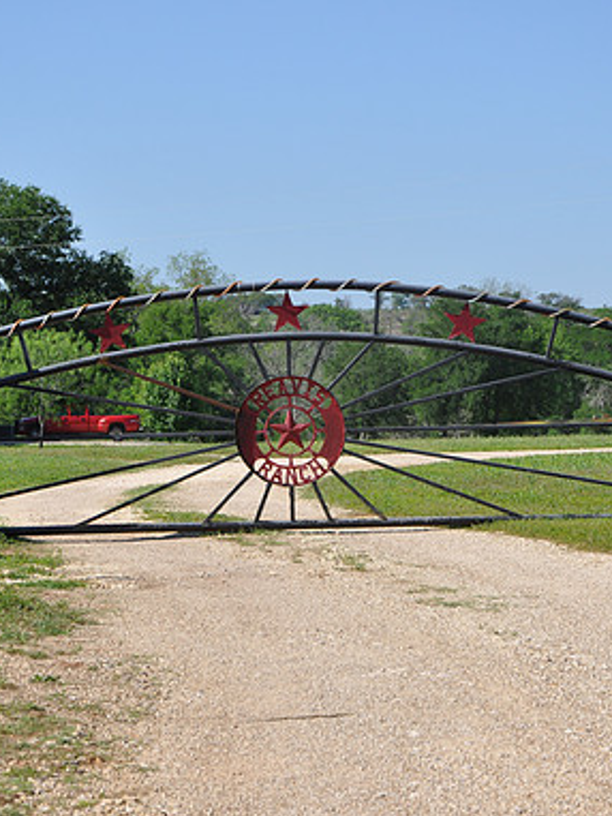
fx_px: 3204
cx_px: 332
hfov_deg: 10.9
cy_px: 410
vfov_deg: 14.5
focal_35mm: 136
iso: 200
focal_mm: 62
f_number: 8
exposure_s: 1/250
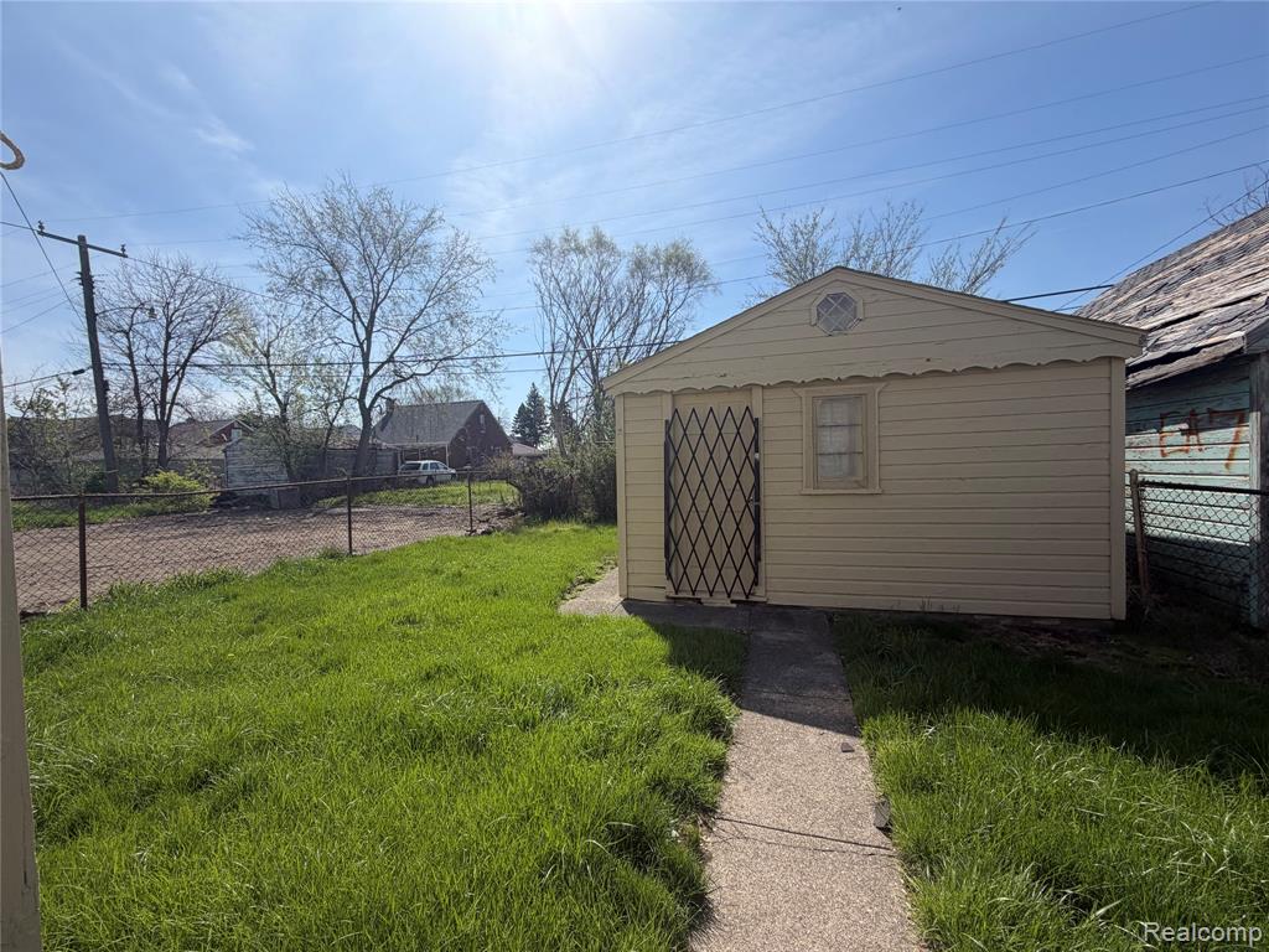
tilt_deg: -1.2
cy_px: 476
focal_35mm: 14
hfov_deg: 102.1
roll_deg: +2.2
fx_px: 513
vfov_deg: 85.7
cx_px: 634
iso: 20
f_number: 2.2
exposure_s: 1/1105
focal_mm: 2.22
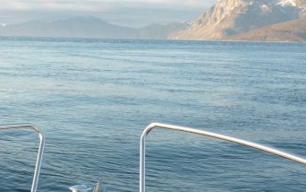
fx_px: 517
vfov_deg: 21.0
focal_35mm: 62
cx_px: 41
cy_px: 105
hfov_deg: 31.7
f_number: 3.5
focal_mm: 4.1
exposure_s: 1/125
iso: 80
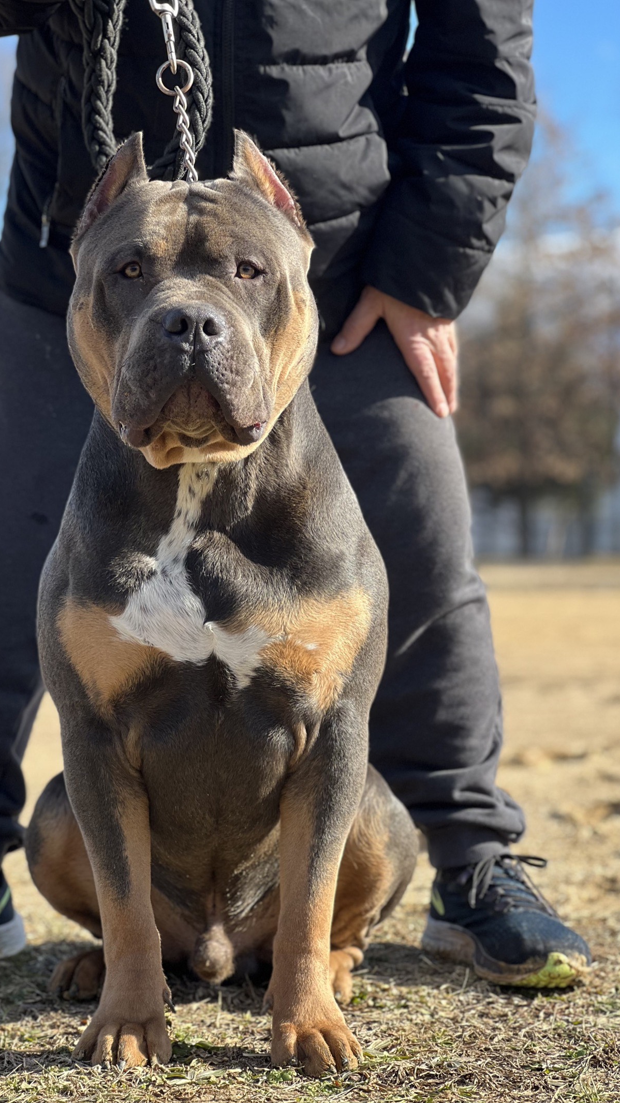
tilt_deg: -0.2
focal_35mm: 84
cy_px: 552
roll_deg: +1.6
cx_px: 213
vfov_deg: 25.3
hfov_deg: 14.4
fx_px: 2455
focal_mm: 9
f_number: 2.8
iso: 25
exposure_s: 1/193
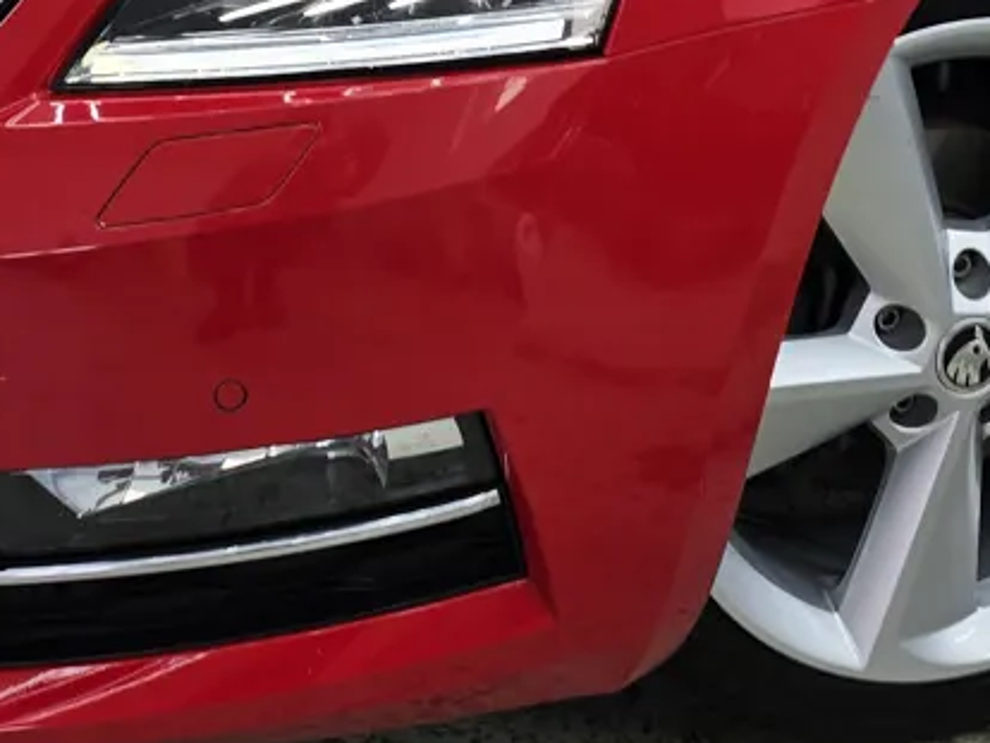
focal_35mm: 80
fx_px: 2289
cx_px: 545
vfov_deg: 17.2
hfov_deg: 24.4
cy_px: -248
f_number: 1.7
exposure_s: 1/50
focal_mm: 6.3
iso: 25
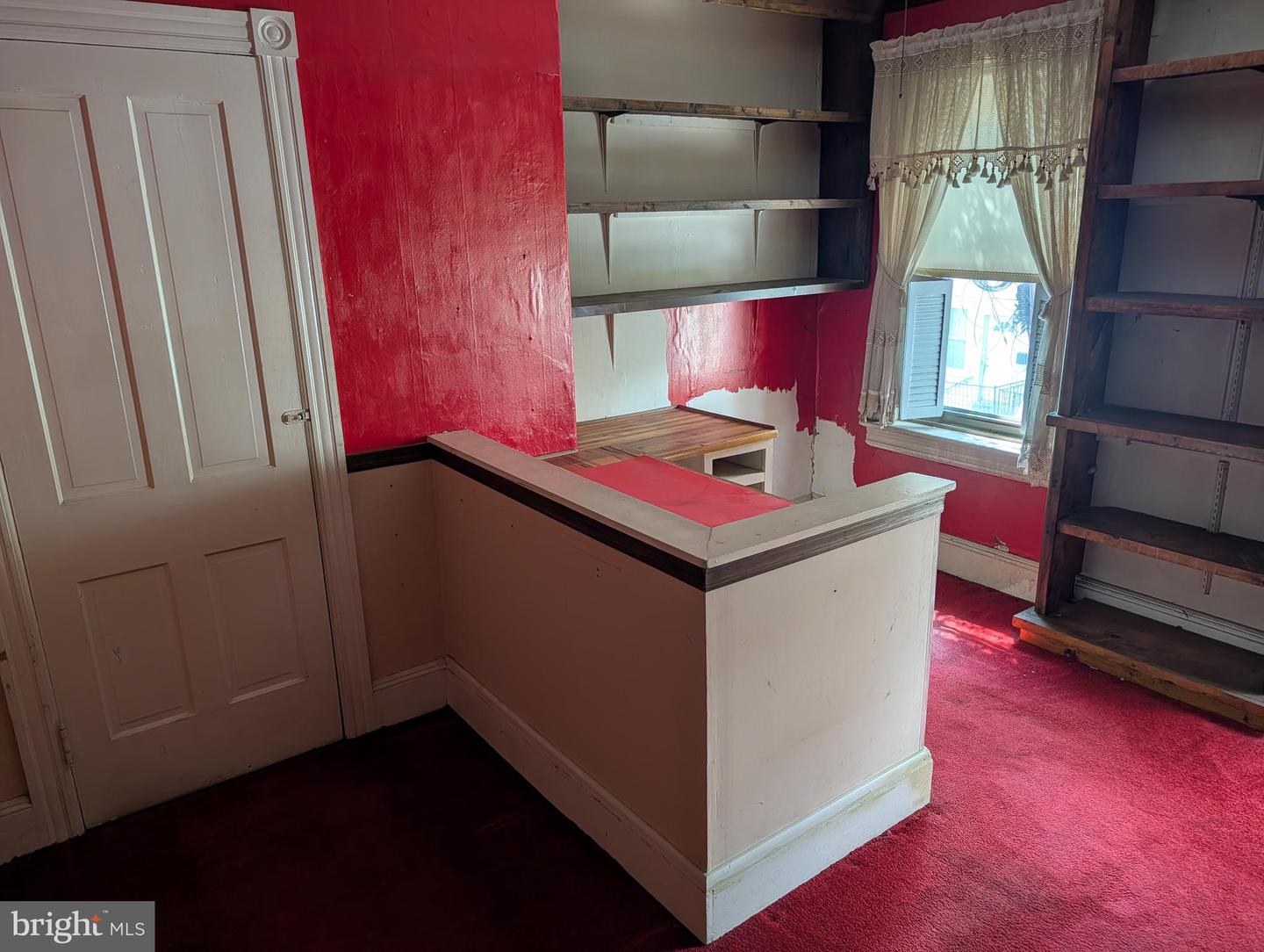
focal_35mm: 24
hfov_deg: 71.5
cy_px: 476
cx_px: 632
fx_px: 878
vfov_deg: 56.9
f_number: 1.68
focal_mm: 6.9
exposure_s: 1/47.3
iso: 23
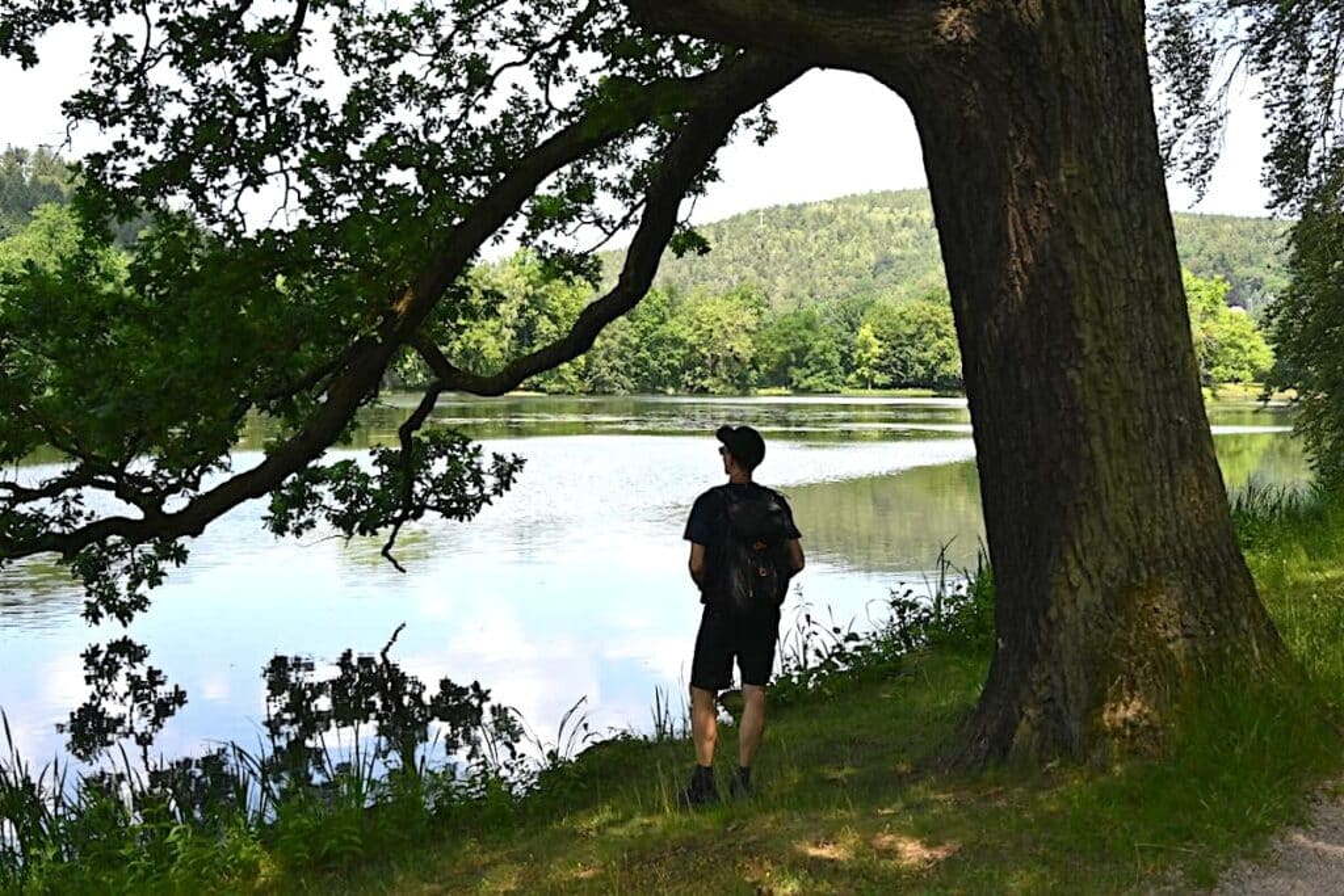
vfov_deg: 40.5
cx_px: 672
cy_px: 448
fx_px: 1213
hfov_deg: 58.0
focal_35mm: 32
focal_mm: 32.5
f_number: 5.6
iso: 140
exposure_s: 1/250
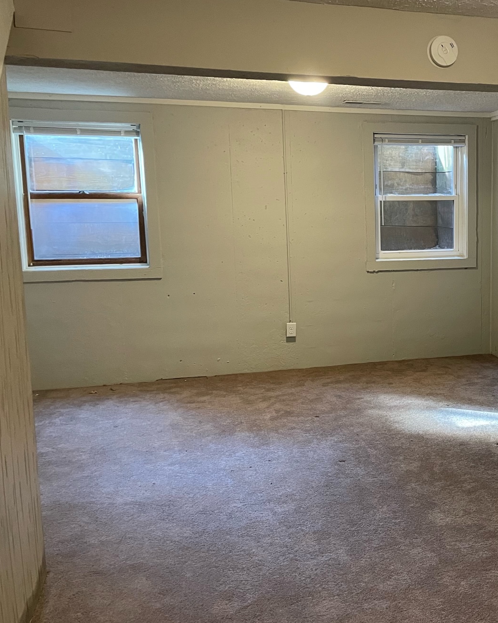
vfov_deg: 46.8
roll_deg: +0.5
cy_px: 305
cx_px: 438
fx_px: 719
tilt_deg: -7.7
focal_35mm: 39
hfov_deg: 36.1
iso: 320
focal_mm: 4.2
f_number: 1.6
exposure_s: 1/60
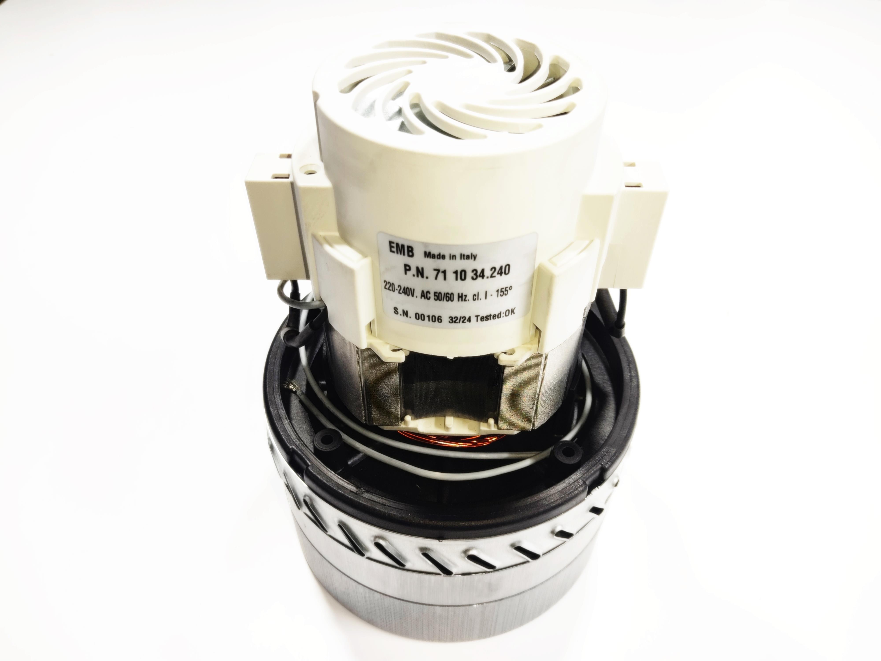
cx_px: 440
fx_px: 662
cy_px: 330
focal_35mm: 26
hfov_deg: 67.3
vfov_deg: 53.1
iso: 236
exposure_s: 1/50
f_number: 1.79
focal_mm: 4.74
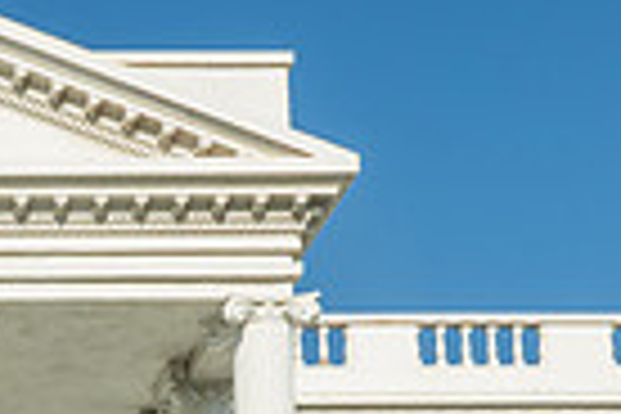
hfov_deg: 17.6
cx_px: -264
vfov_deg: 11.8
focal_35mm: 106
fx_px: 1828
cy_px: 784
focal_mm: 24
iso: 200
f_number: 16
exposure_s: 1/200
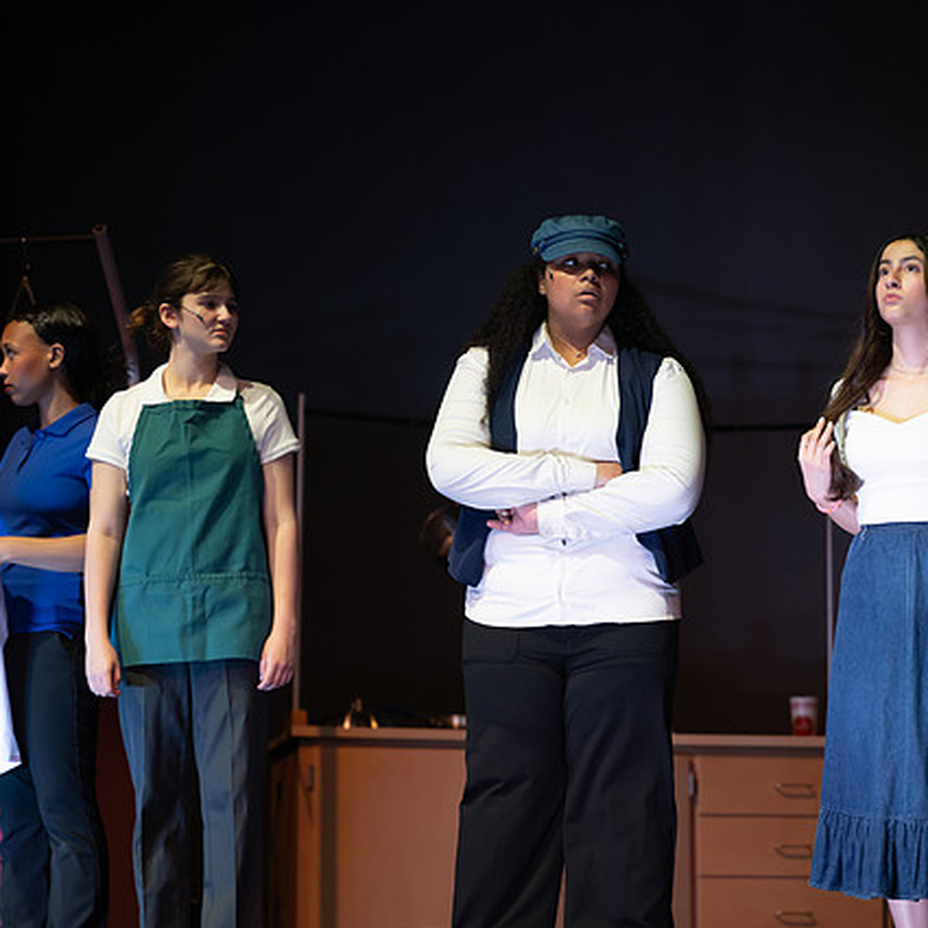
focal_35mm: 135
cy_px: 463
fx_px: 4095
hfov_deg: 12.9
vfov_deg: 12.9
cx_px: 440
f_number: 2.8
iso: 900
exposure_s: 1/320
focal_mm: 105
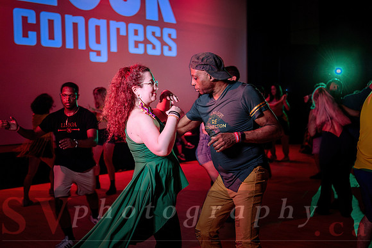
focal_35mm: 45
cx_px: 186
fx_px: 465
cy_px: 124
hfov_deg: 43.6
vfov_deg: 29.9
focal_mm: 45
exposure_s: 1/60
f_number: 3.2
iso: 1000
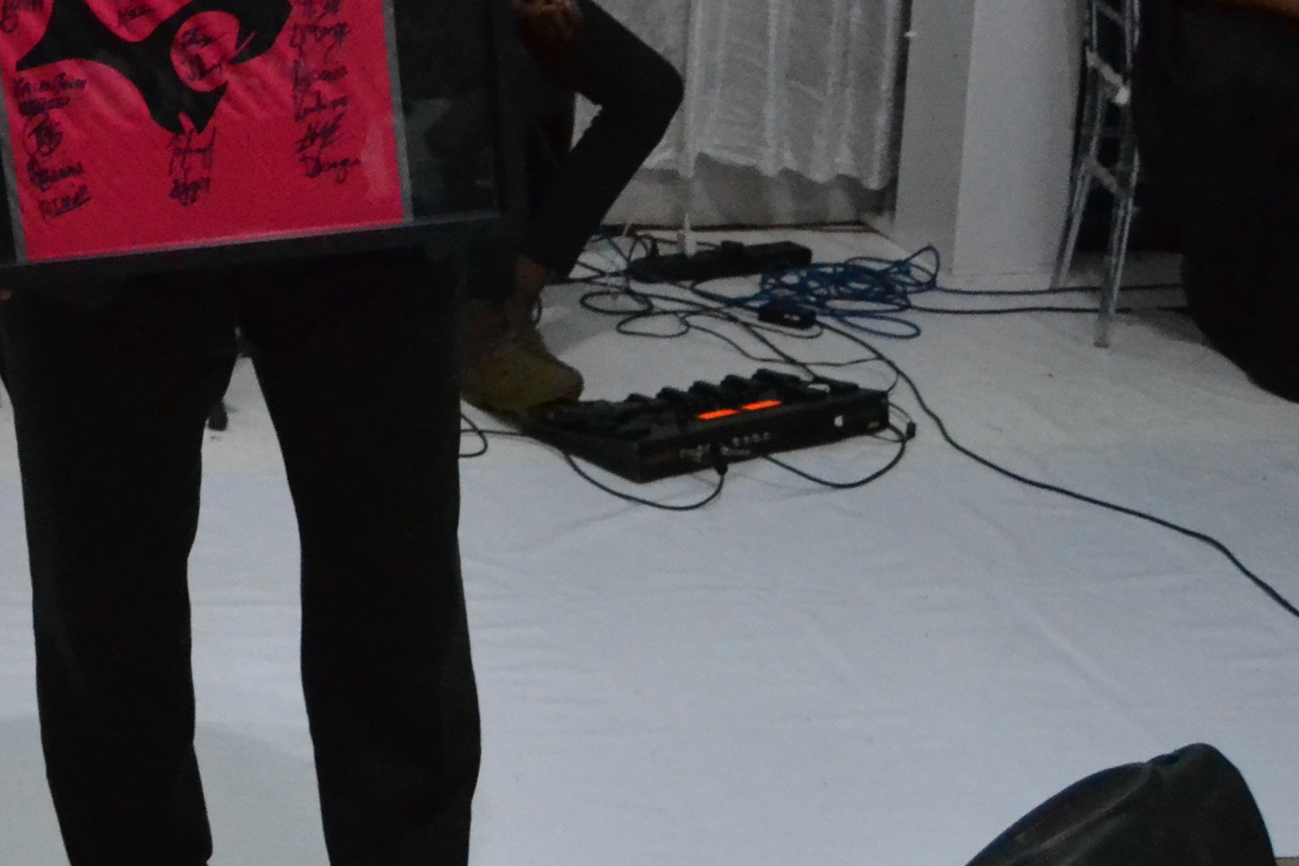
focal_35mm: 76
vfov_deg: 17.7
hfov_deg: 24.0
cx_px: -291
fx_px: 2742
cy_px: 93
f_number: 3.5
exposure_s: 1/80
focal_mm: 18
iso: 3200
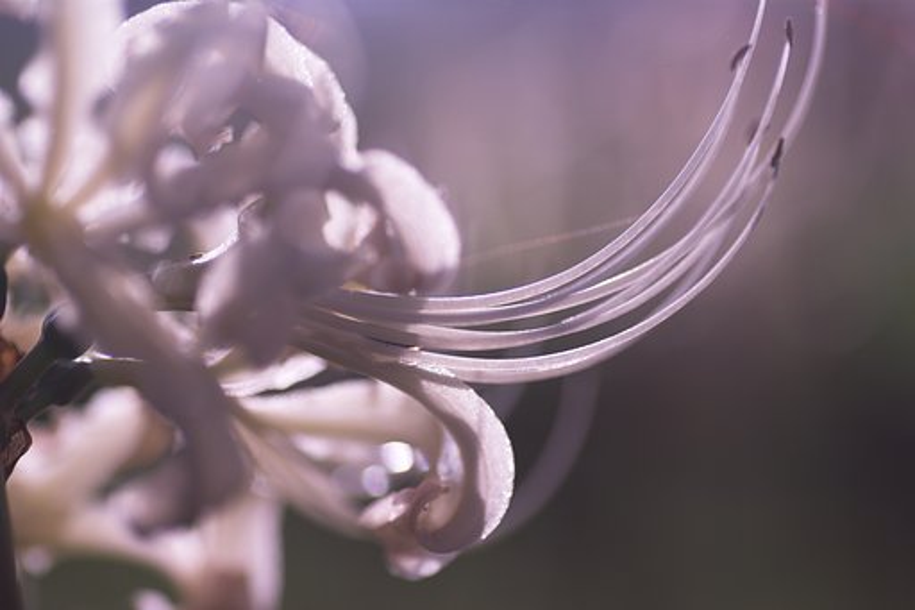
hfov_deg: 16.1
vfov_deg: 10.8
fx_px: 3227
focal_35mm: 127
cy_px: 305
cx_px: 458
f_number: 2.8
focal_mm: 90
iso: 100
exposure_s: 1/500
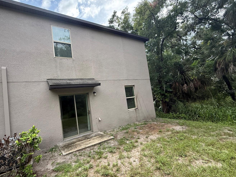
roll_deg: +5.8
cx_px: 100
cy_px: 91
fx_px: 116
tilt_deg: +6.6
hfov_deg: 90.4
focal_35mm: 17
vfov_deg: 74.7
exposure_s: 1/390
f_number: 2.2
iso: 50
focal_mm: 2.22
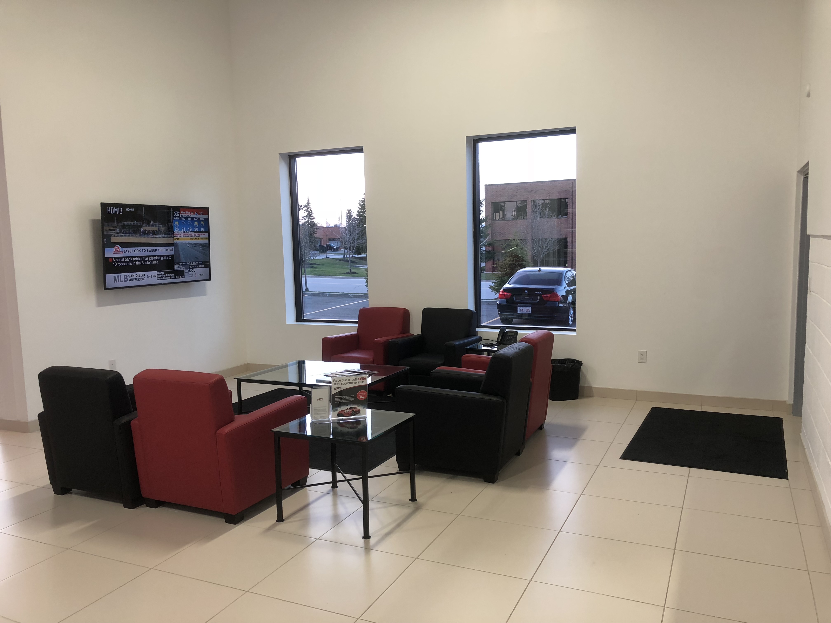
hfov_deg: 63.4
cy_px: 312
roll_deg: +0.8
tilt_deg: -5.5
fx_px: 672
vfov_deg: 49.7
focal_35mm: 28
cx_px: 416
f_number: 1.8
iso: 25
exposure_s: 1/40
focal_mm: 4
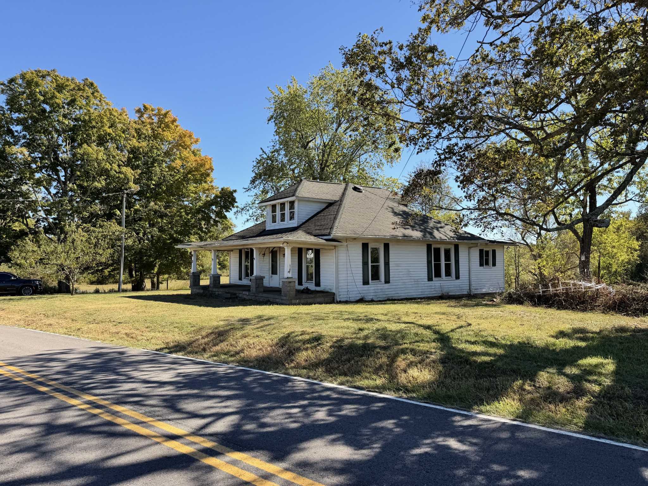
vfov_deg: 56.8
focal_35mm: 24
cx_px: 324
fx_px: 449
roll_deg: +0.1
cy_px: 243
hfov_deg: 71.6
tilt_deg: +1.6
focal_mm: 6.76
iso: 80
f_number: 1.78
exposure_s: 1/2299
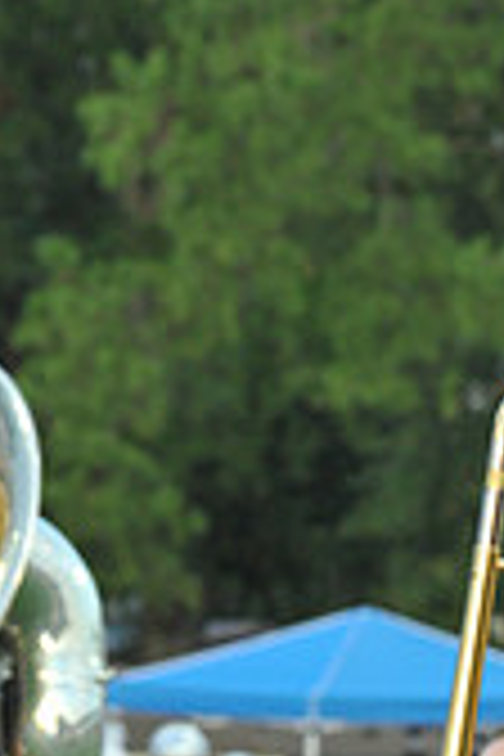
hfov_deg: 2.0
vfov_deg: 3.0
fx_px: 14531
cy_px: 1246
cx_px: 711
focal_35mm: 692
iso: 1600
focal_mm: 200
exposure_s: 1/250
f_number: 13
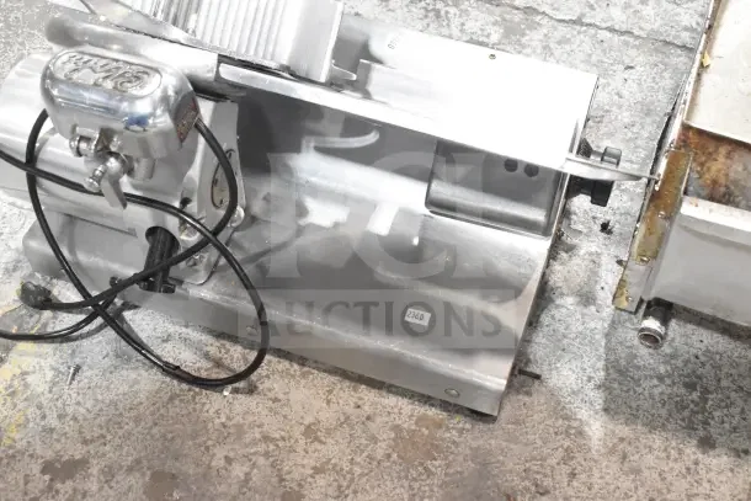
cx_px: 376
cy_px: 250
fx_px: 1064
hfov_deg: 38.9
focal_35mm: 51
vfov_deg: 26.5
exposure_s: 1/160
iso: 6400
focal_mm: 34
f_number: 6.3
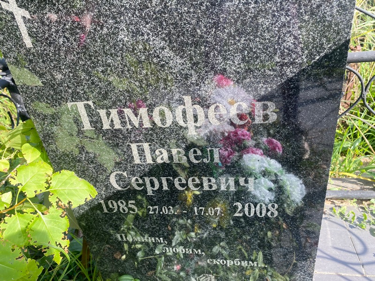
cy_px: 140
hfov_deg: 67.3
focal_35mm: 26
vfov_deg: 53.1
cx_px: 188
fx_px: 282
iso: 32
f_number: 1.8
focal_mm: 4.25
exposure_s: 1/387
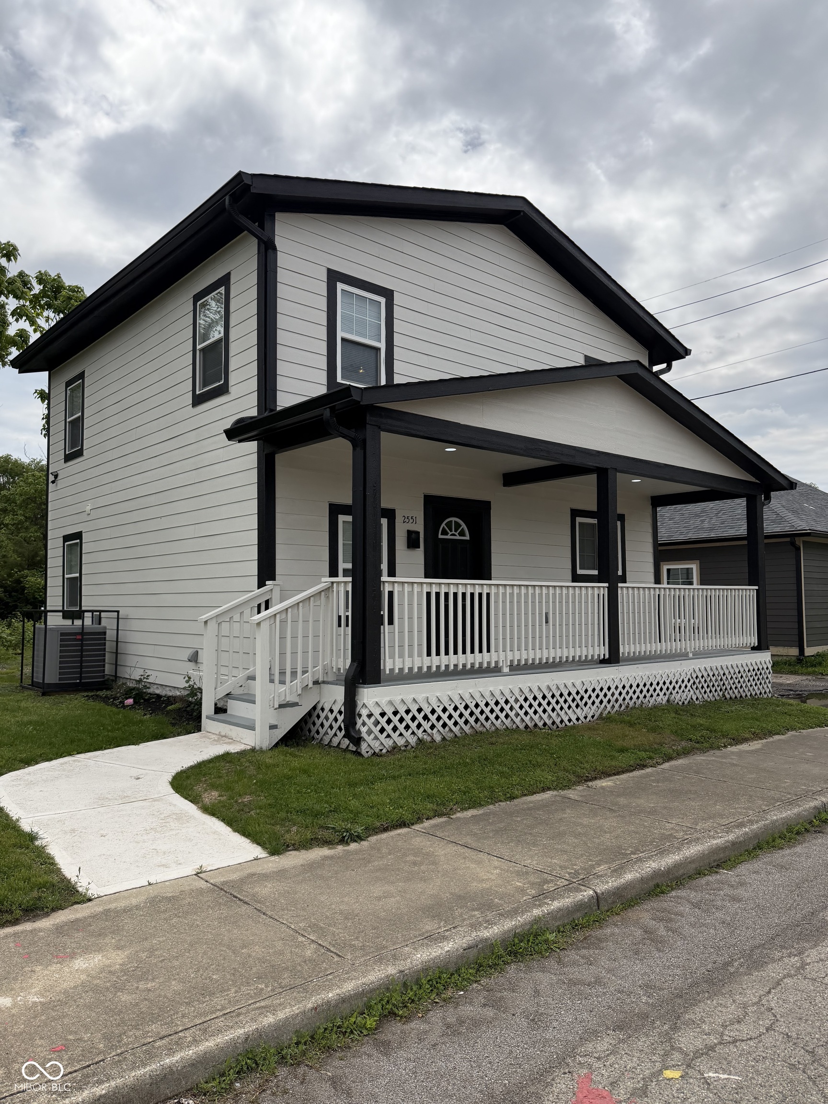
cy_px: 552
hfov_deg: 56.8
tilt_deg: +4.6
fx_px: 765
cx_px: 414
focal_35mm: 24
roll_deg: -2.0
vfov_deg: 71.6
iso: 125
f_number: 1.78
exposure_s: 1/10309
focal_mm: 6.76
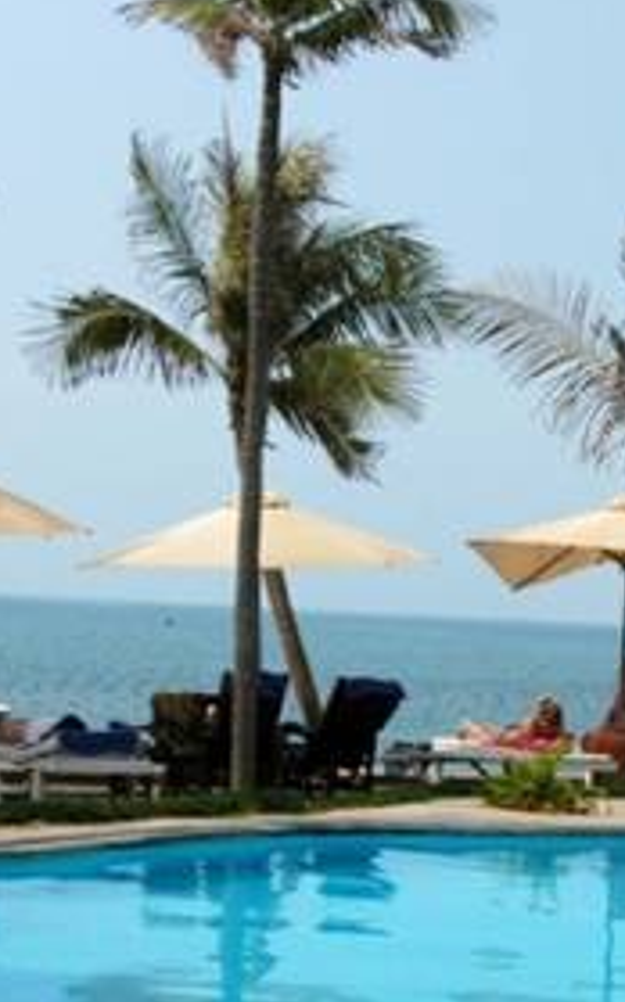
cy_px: 576
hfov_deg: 15.9
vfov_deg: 25.2
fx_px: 2241
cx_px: 370
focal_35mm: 82
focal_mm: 25
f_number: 18
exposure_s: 1/250
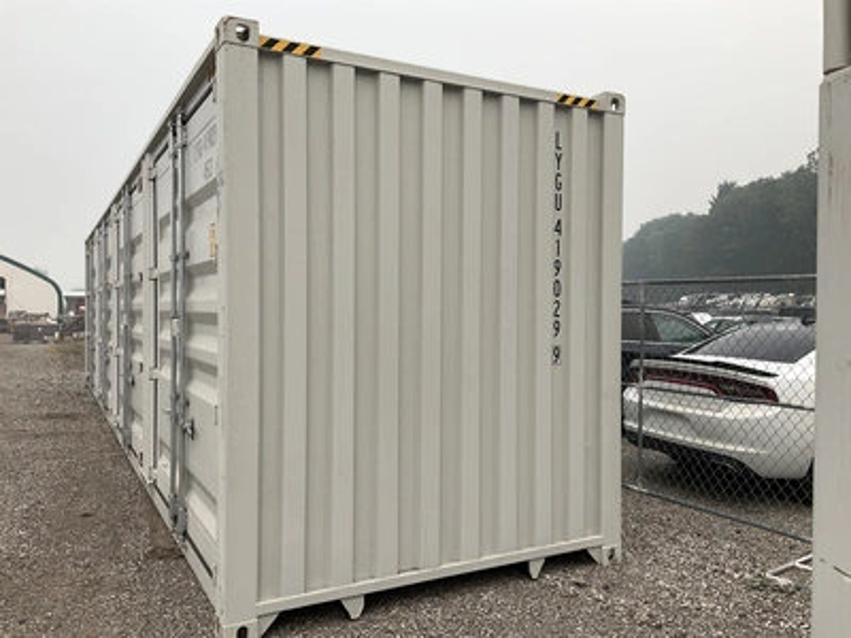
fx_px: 713
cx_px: 426
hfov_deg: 61.7
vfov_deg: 48.2
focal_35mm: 29
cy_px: 319
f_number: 1.8
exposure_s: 1/391
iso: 25
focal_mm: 3
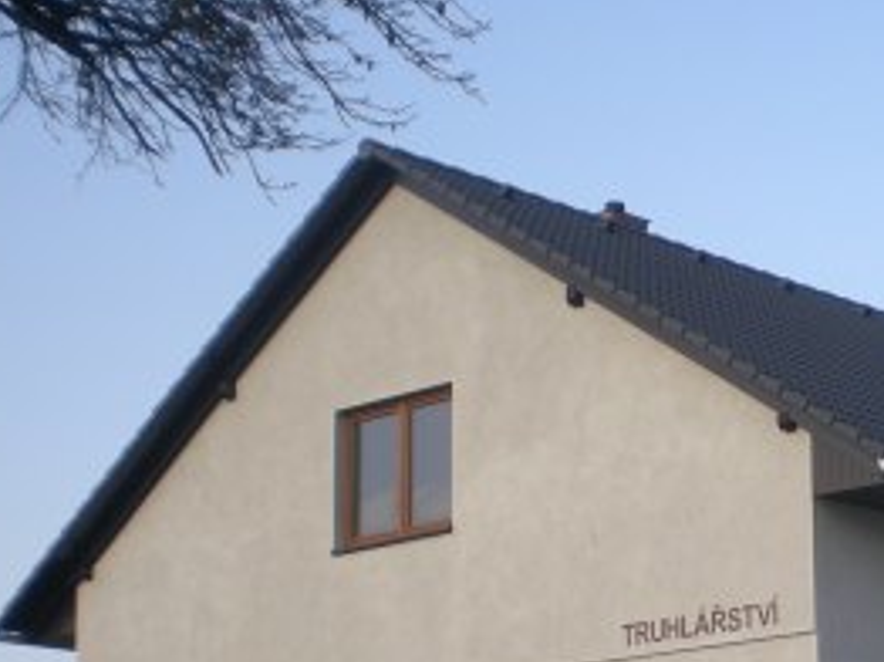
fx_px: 2373
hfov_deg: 20.3
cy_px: 642
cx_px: 924
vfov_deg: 15.6
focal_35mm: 93
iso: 50
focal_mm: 6.3
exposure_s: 1/158
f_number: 4.6
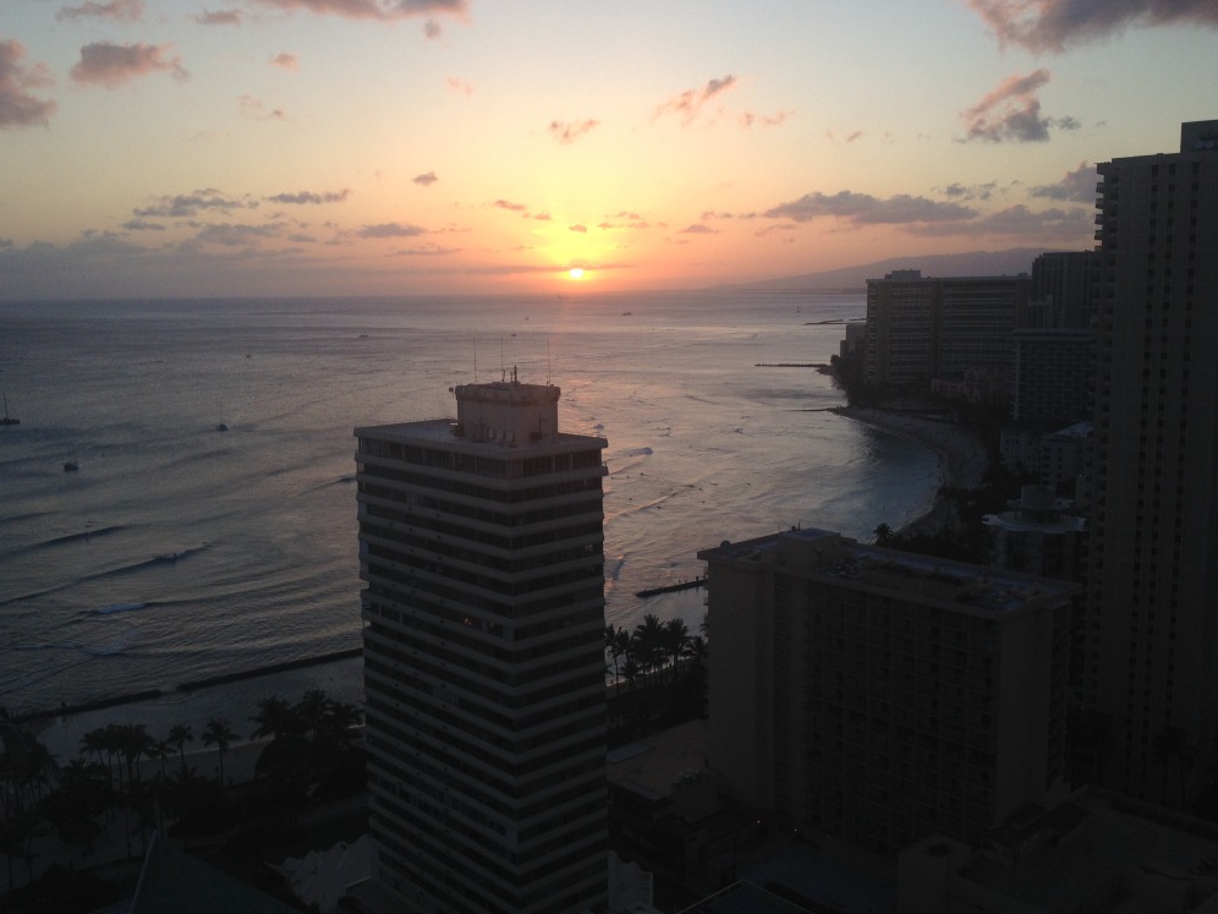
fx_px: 1267
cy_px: 458
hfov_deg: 51.4
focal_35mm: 36
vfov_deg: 39.7
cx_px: 599
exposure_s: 1/525
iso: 50
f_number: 2.4
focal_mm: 4.28
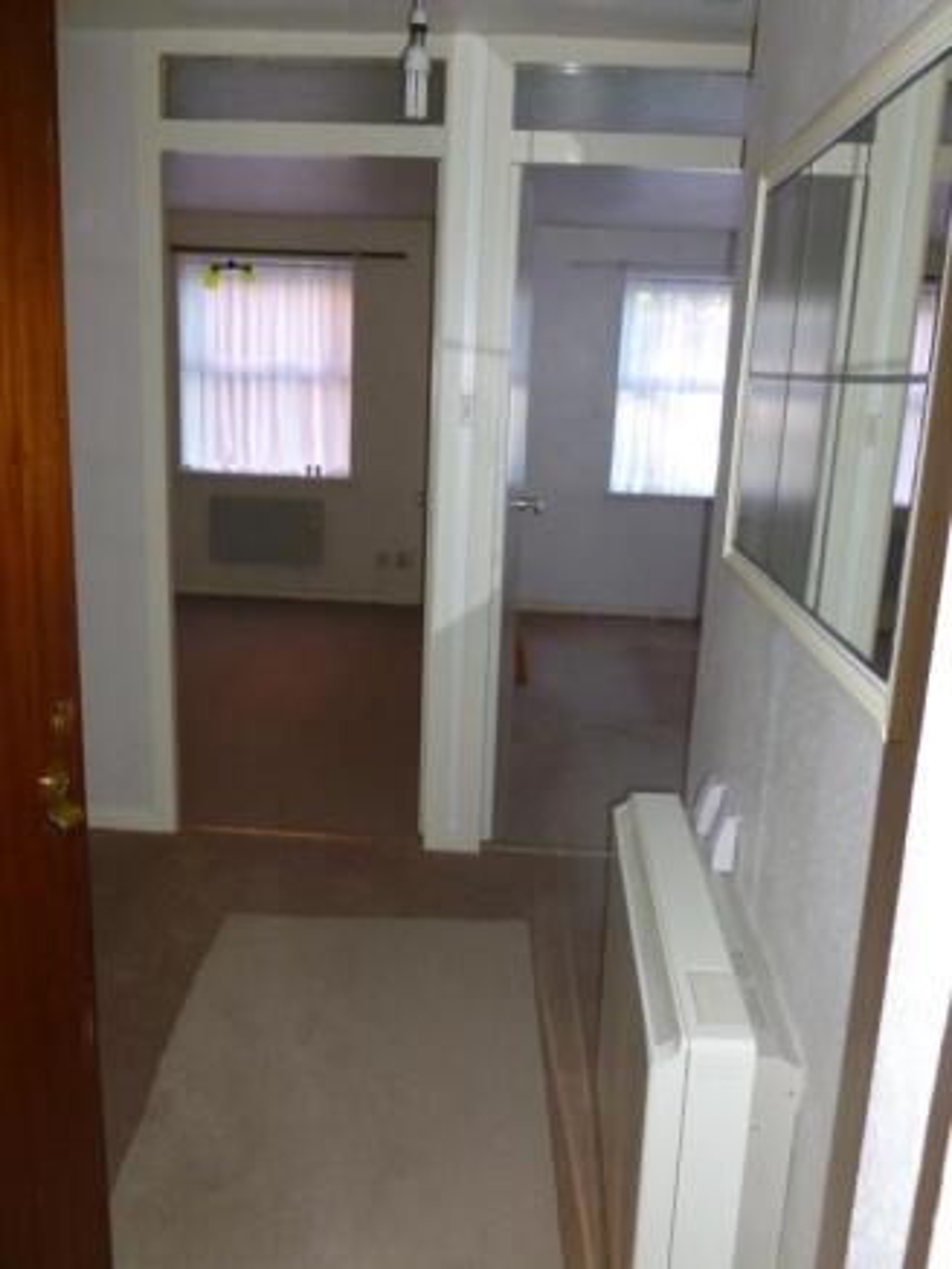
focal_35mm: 28
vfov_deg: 63.4
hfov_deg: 49.8
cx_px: 476
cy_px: 634
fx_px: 1026
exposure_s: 1/60
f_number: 3.3
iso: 250
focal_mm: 5
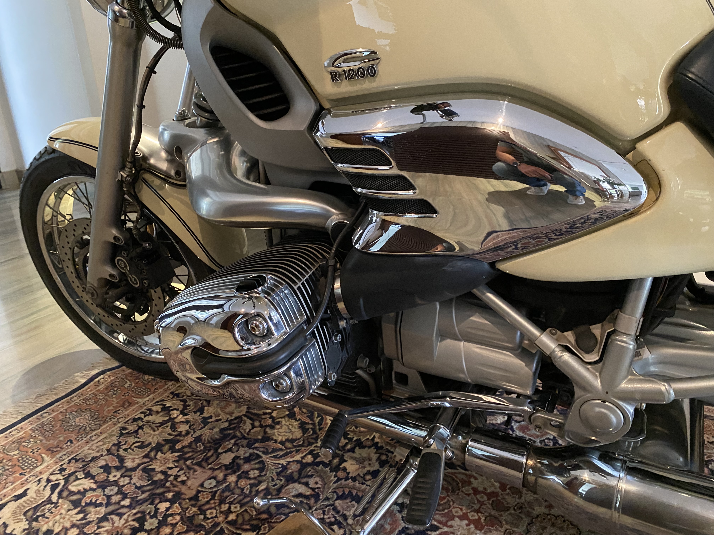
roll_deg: +1.3
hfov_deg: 67.3
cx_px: 357
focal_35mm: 26
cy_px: 268
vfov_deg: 53.1
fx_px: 536
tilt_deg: -21.6
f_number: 1.8
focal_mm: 4.25
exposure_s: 1/30
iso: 800
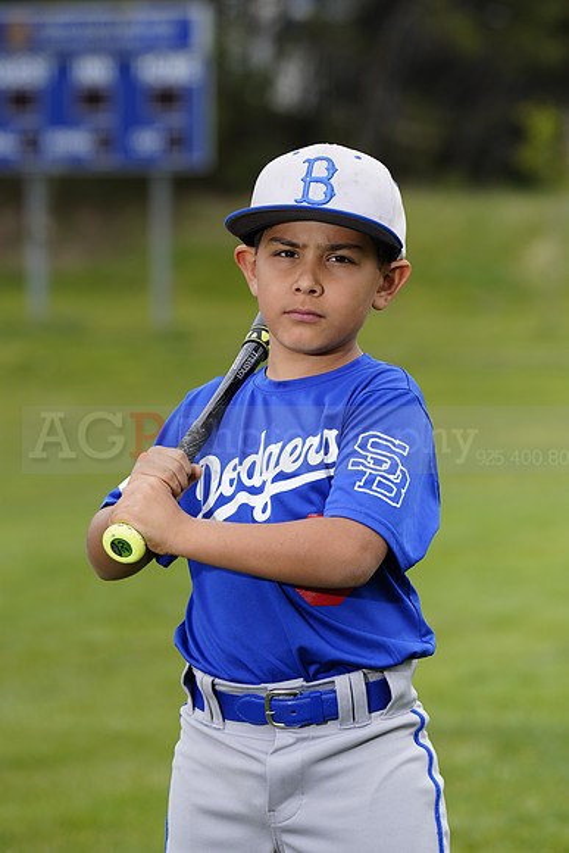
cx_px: 284
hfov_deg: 6.9
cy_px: 426
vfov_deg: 10.3
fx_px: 4738
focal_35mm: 200
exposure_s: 1/250
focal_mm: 200
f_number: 6.3
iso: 100
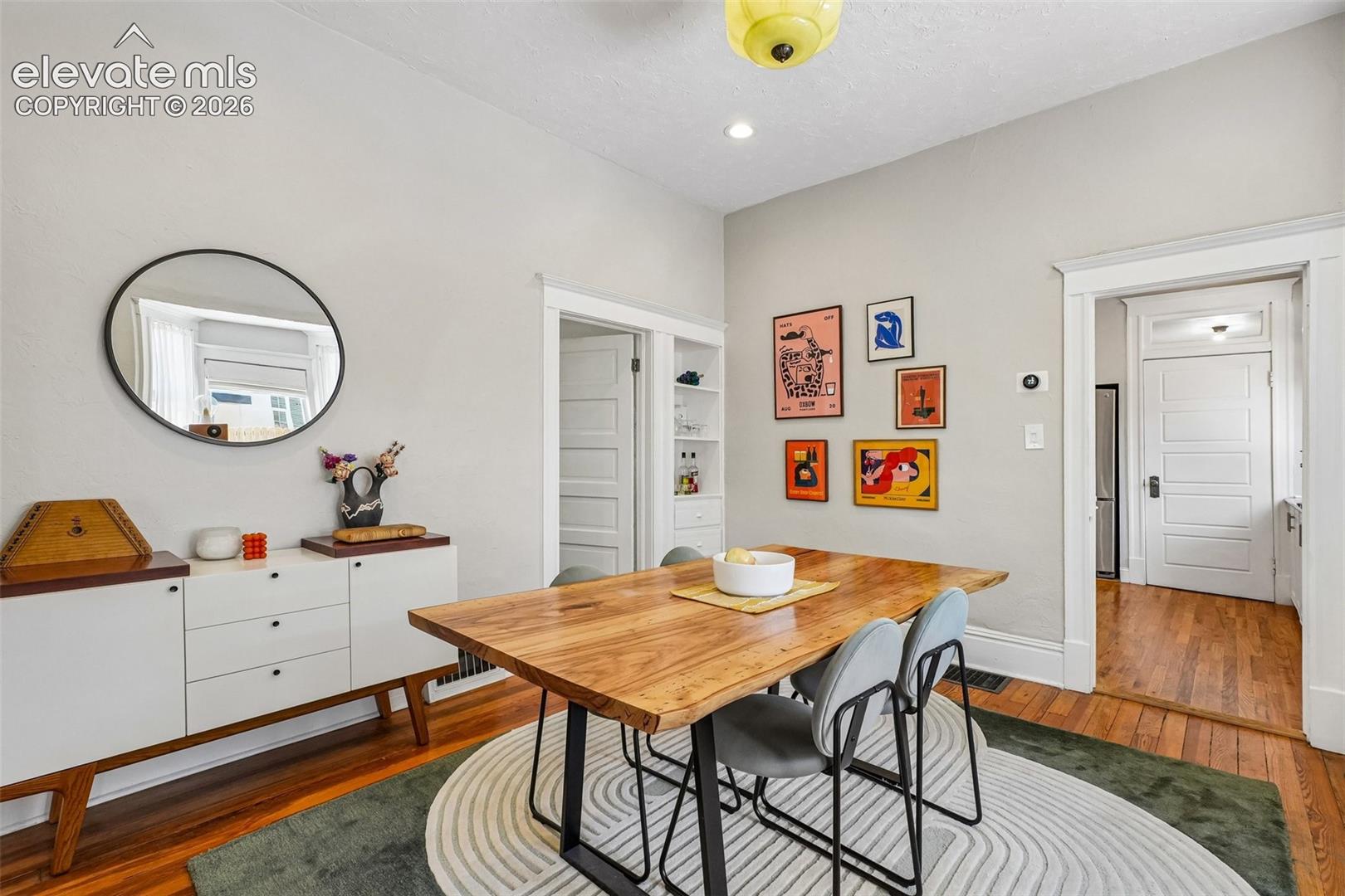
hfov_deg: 97.1
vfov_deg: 74.1
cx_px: 672
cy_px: 448
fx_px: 594
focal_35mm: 16
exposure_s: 1/20
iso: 800
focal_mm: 10.6
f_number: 8
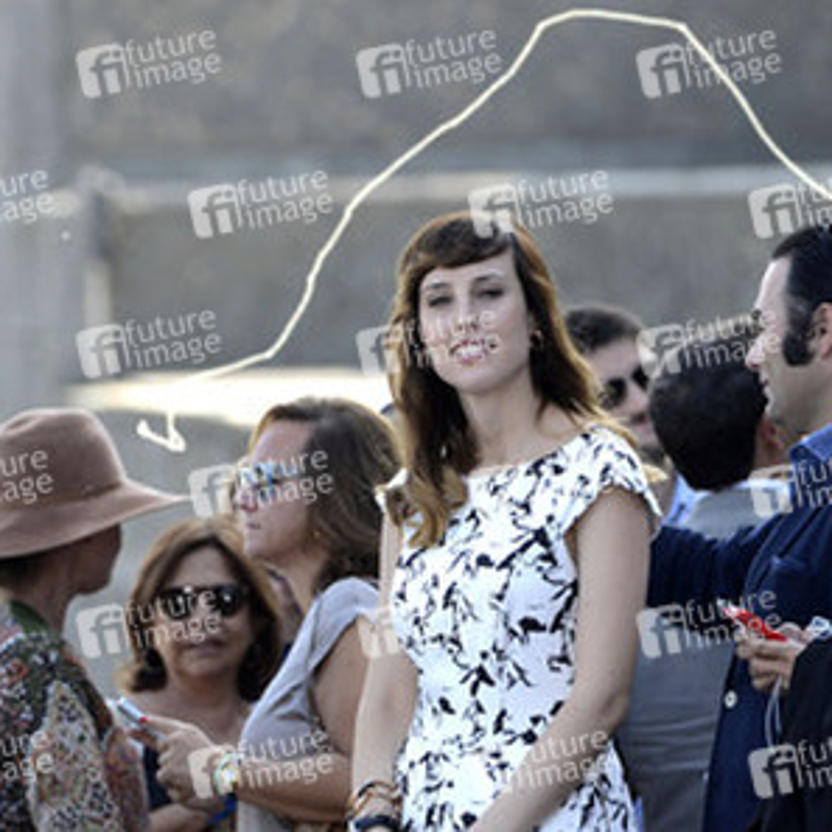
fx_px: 10524
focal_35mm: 387
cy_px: 415
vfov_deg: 4.5
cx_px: 468
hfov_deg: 4.5
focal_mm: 200
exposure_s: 1/500
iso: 320
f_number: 5
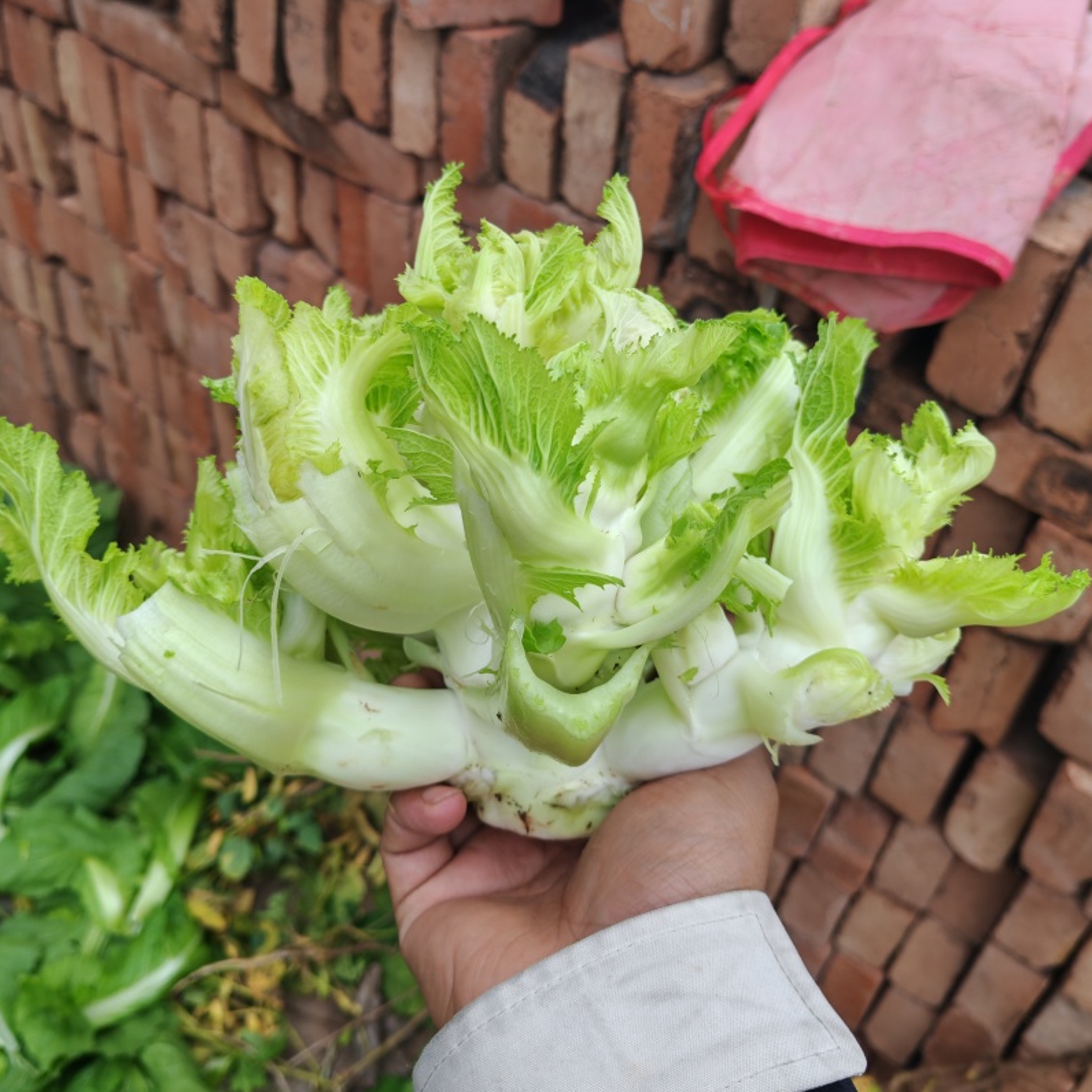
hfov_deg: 51.1
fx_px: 1142
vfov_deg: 50.9
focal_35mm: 32
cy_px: 453
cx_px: 545
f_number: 1.95
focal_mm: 5.52
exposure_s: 1/420
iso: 50
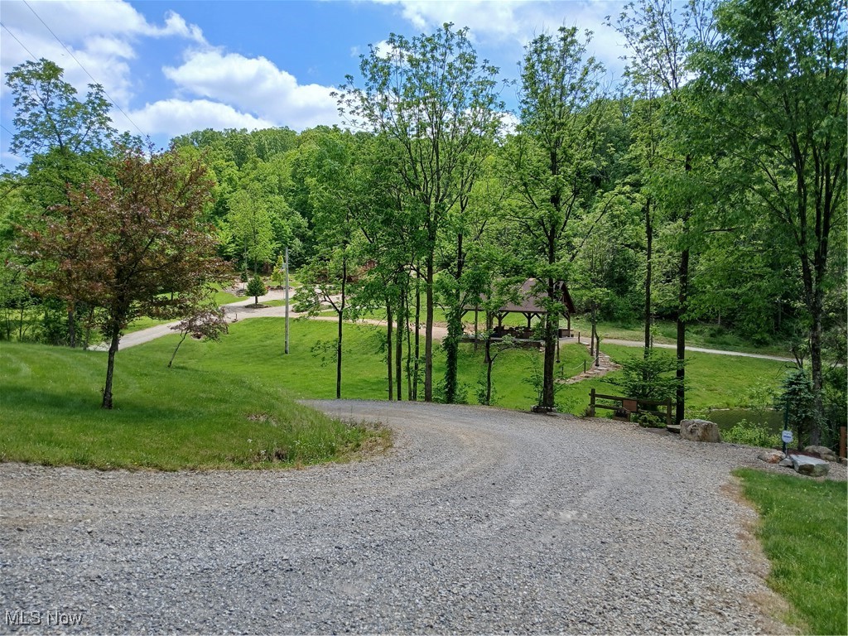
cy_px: 318
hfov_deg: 67.3
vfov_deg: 53.1
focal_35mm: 26
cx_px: 424
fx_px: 637
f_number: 1.8
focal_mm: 3.98
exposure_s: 1/496
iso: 20
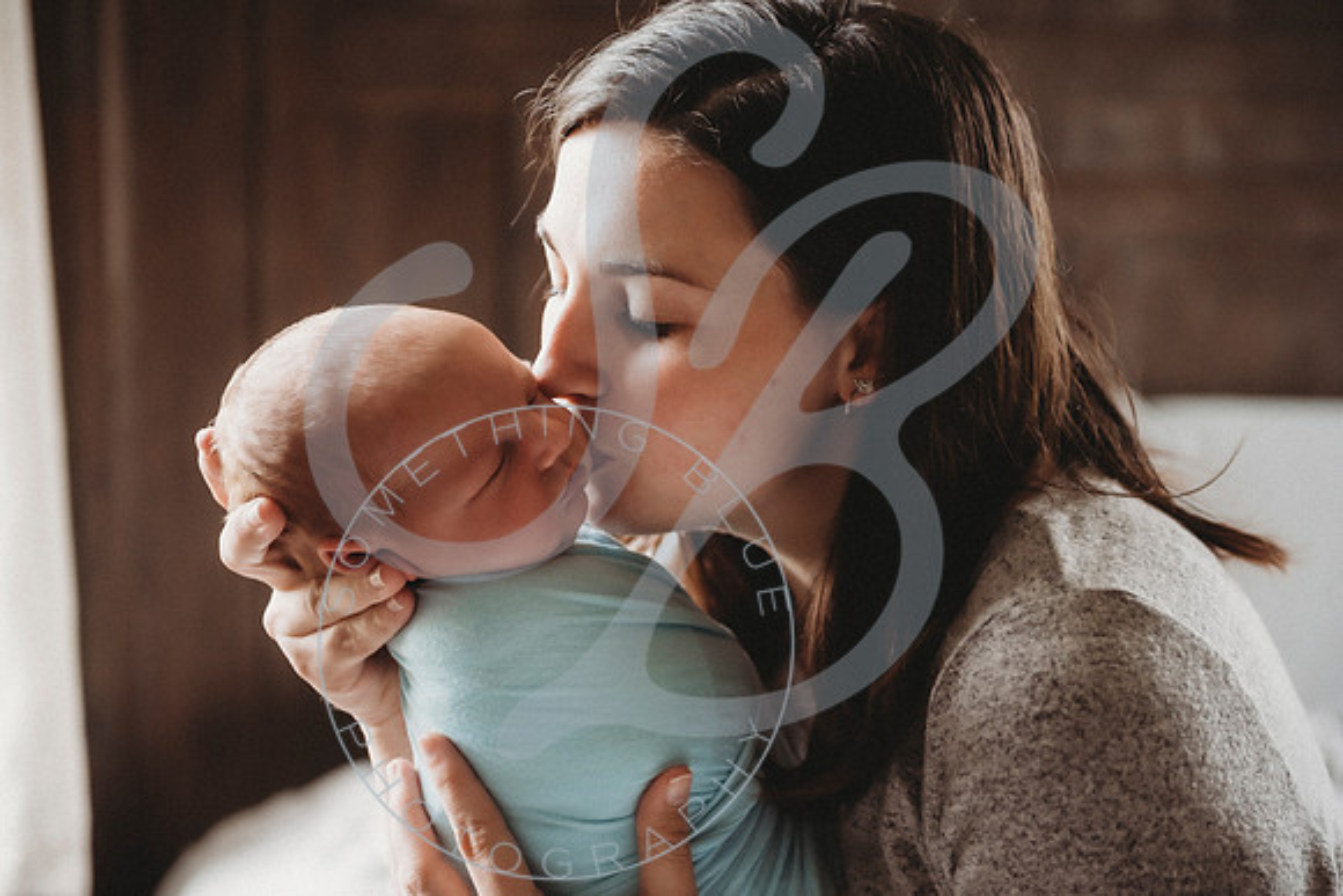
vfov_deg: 19.5
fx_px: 2612
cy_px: 448
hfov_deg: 28.8
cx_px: 672
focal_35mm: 70
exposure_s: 1/125
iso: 400
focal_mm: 70
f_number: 2.8
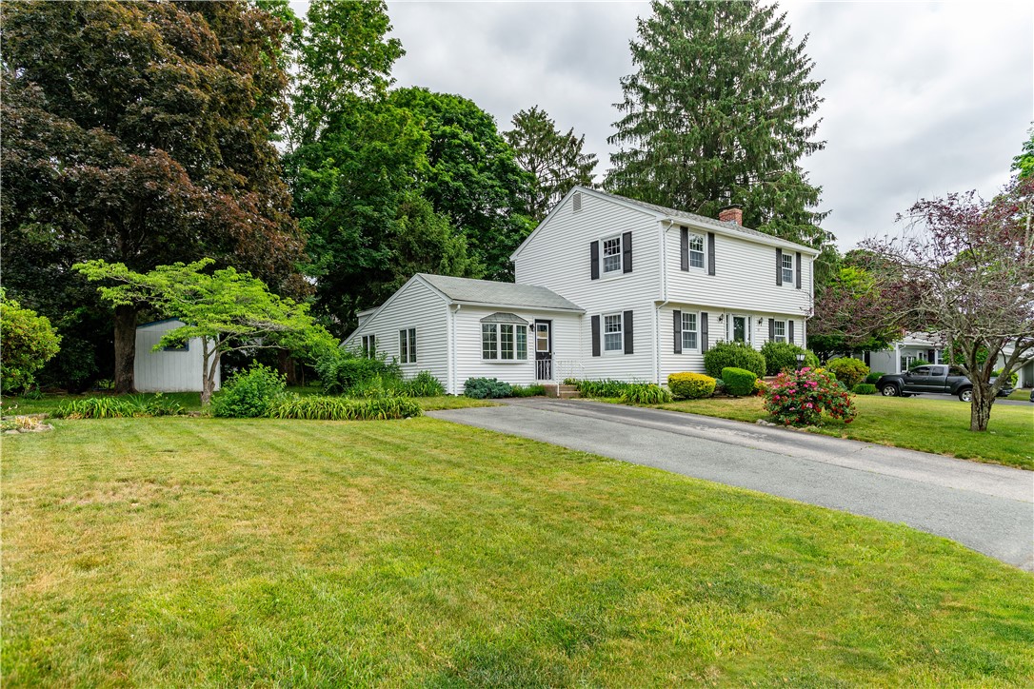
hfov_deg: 84.0
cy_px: 344
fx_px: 574
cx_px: 517
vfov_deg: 61.9
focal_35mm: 20
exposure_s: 1/200
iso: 100
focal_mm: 20
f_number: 6.3
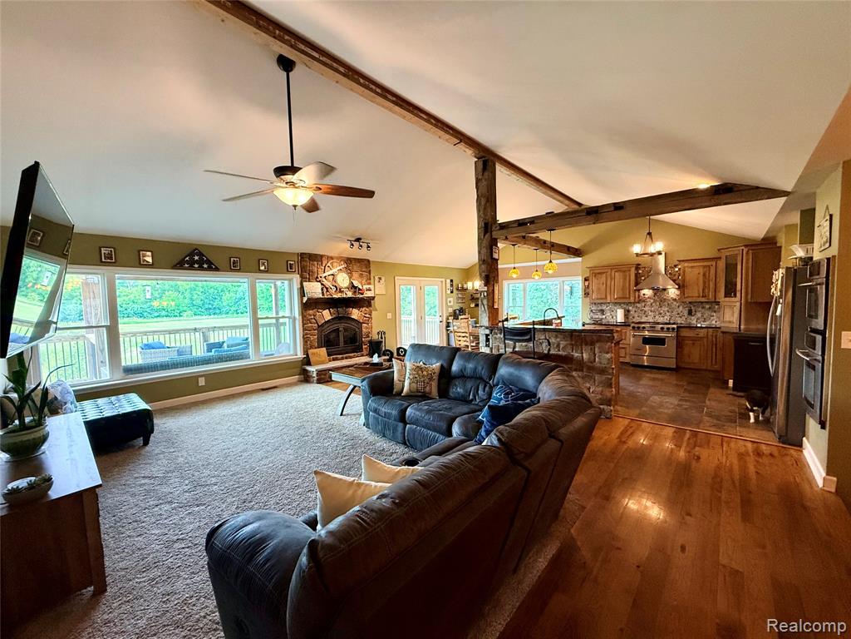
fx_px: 344
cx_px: 426
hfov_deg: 102.1
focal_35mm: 14
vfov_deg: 85.7
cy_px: 320
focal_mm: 2.22
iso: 400
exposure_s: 1/120
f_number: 2.2
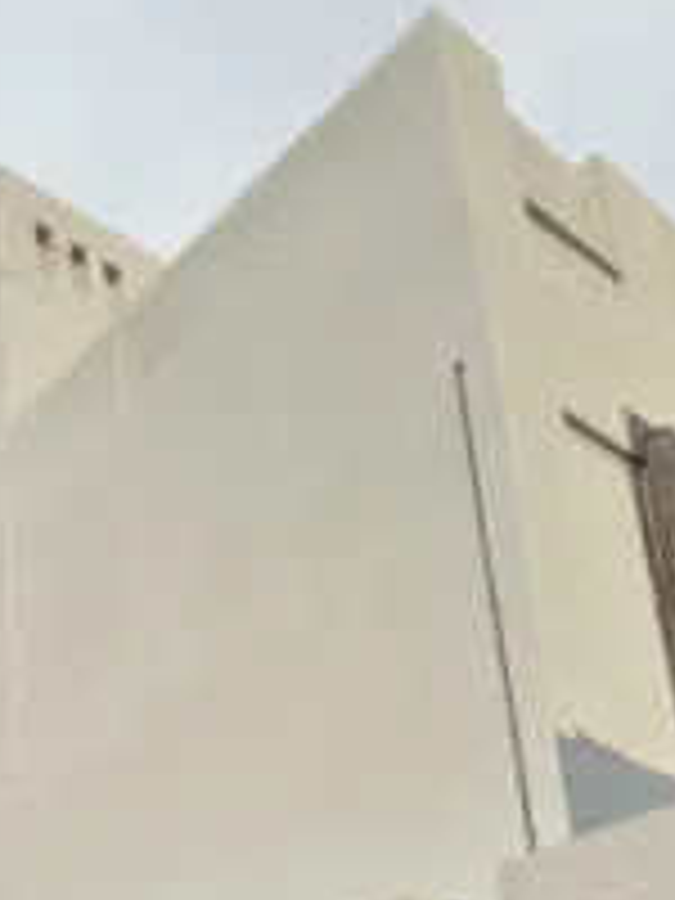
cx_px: 243
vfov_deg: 36.6
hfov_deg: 30.1
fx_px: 1248
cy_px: 846
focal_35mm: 48
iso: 80
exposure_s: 1/549
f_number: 1.78
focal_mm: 6.86
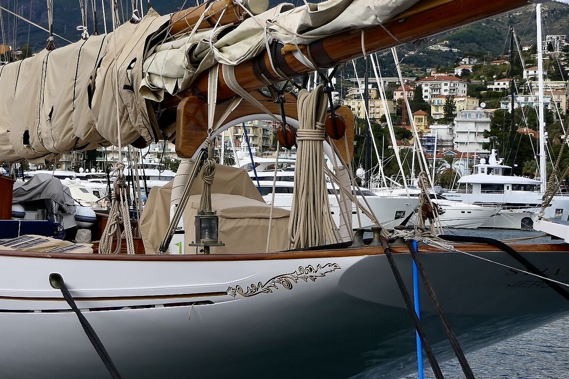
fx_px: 1280
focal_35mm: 81
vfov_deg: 16.8
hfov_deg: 24.9
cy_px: 135
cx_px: 192
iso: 125
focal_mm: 14.4
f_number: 4.5
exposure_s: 1/640
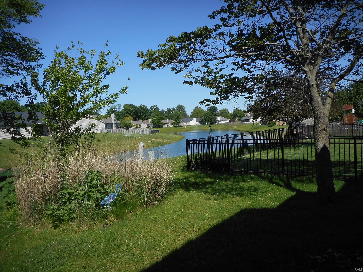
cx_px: 182
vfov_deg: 54.9
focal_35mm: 25
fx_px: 262
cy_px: 136
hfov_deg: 69.4
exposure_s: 1/800
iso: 80
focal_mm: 4.5
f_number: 3.7
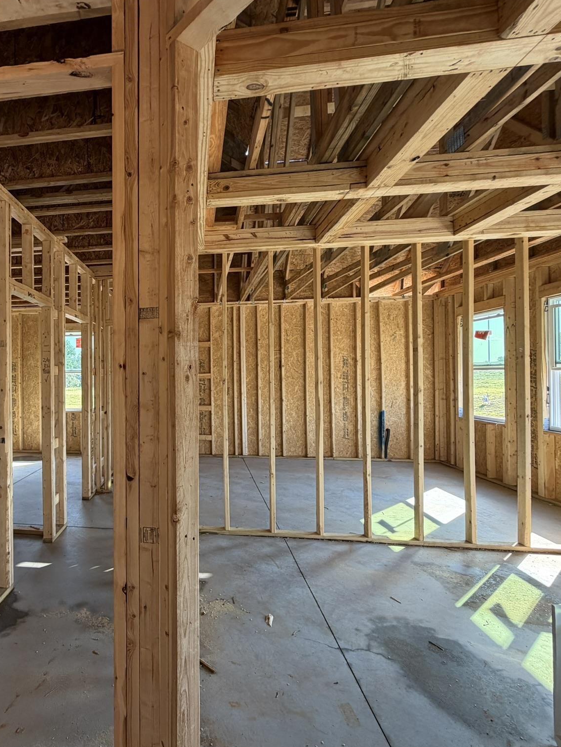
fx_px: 411
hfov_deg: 64.4
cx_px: 138
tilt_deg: -0.1
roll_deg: +1.0
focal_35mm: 19
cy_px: 374
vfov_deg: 84.7
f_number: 2.2
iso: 100
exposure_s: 1/121
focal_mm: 2.22
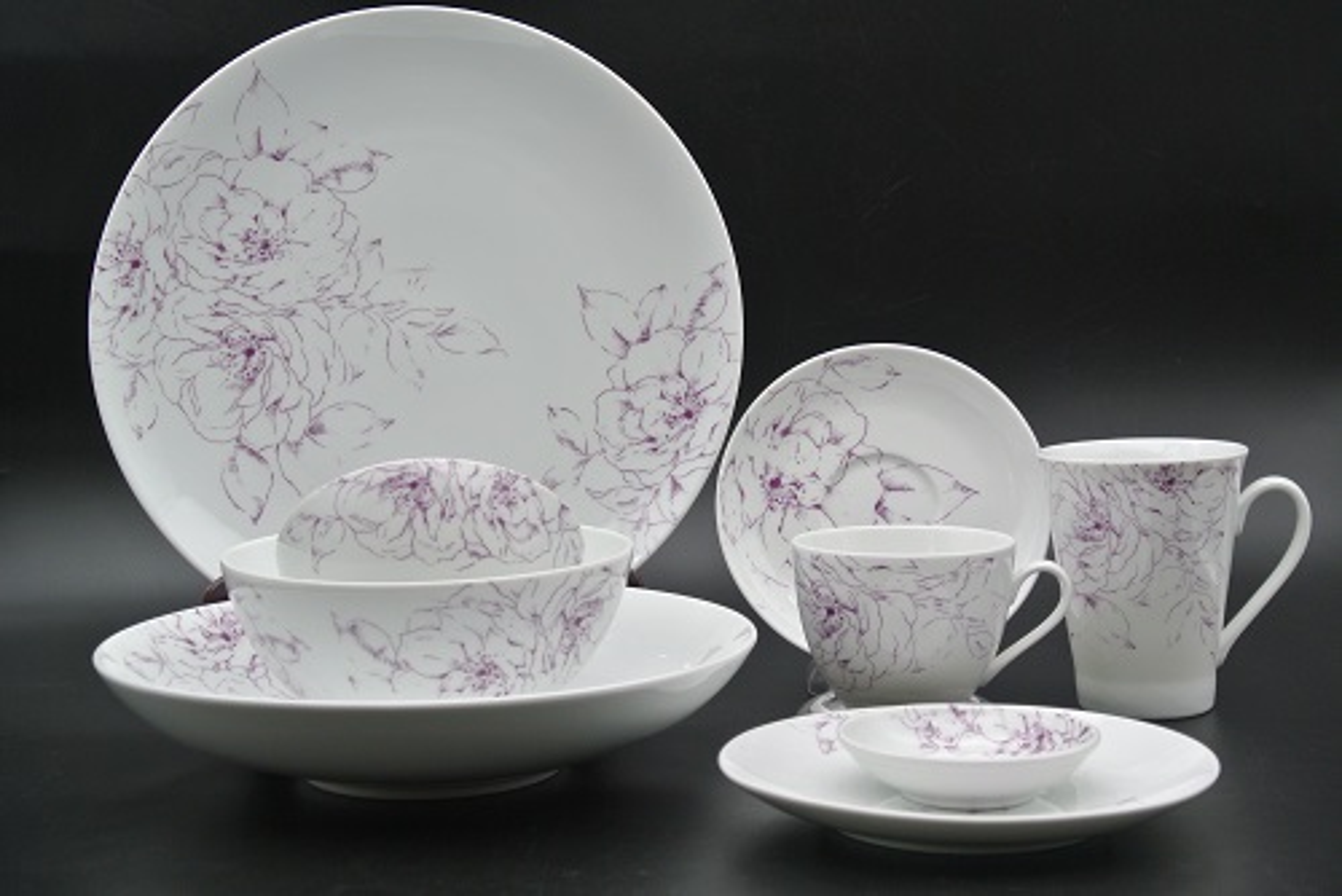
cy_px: 448
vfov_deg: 23.0
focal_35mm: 59
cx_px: 671
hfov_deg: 33.9
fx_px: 2201
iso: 200
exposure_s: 1/60
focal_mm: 21.9
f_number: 5
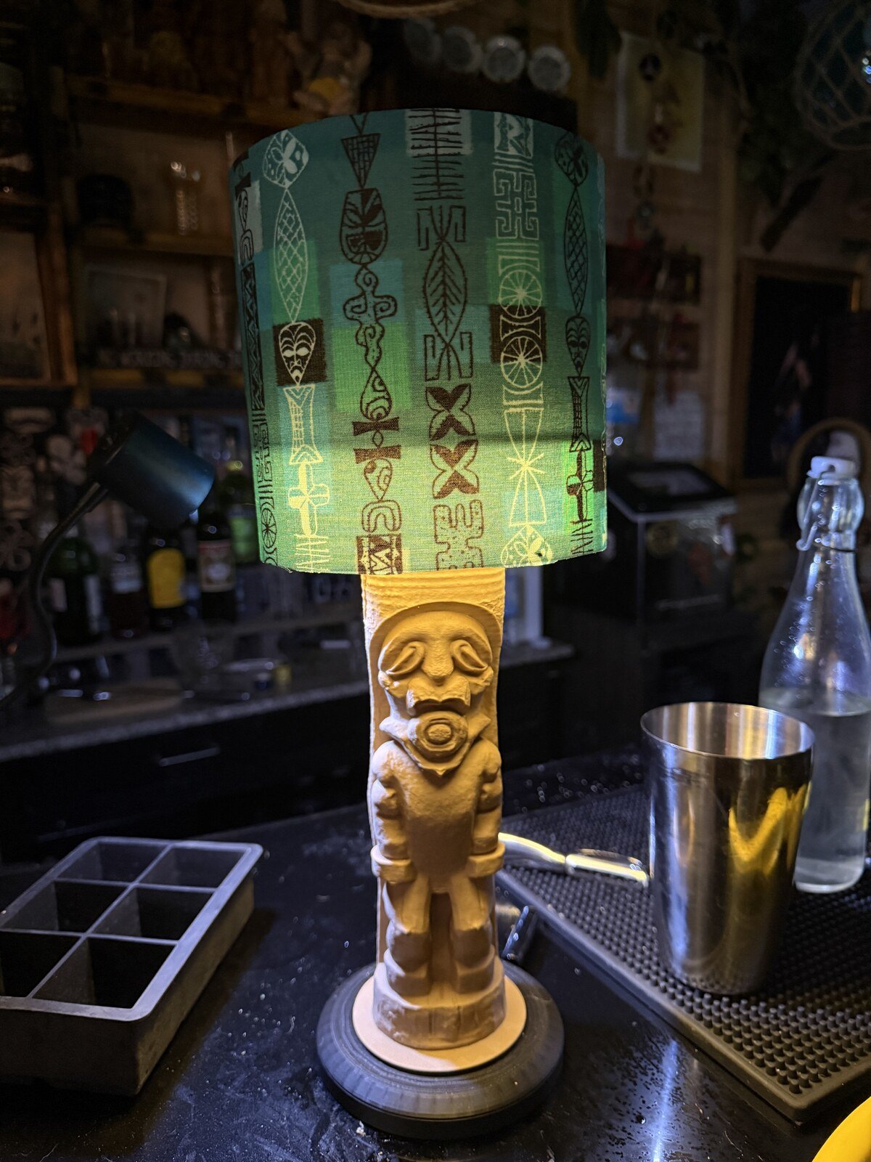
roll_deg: +0.6
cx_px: 436
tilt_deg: -8.6
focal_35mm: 24
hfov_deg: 56.8
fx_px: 805
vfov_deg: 71.6
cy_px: 581
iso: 640
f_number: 1.78
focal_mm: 6.76
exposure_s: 1/40
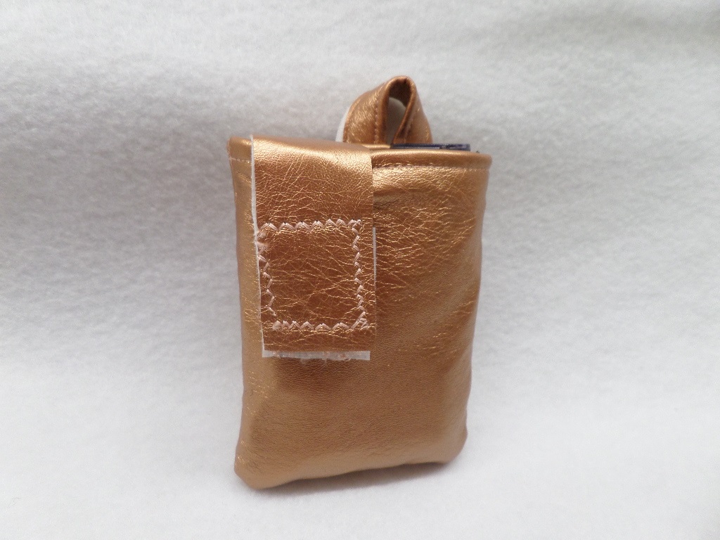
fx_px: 499
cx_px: 360
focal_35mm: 24
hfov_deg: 71.6
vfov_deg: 56.8
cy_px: 270
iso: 120
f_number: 3.1
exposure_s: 1/30
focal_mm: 4.3
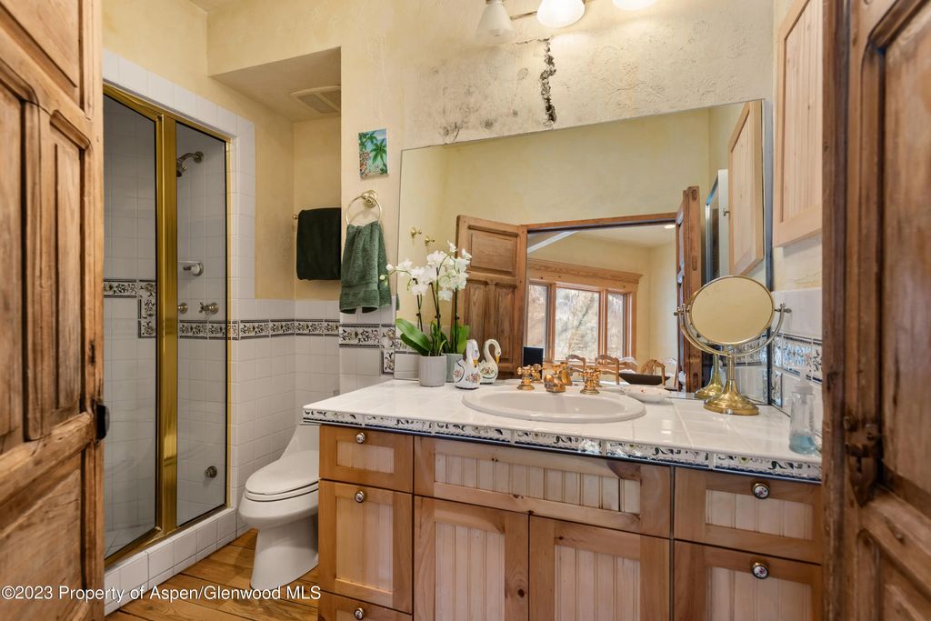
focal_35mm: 17
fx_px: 440
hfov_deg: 93.3
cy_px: 310
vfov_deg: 70.5
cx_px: 466
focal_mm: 17
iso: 100
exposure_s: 1/2
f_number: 7.1
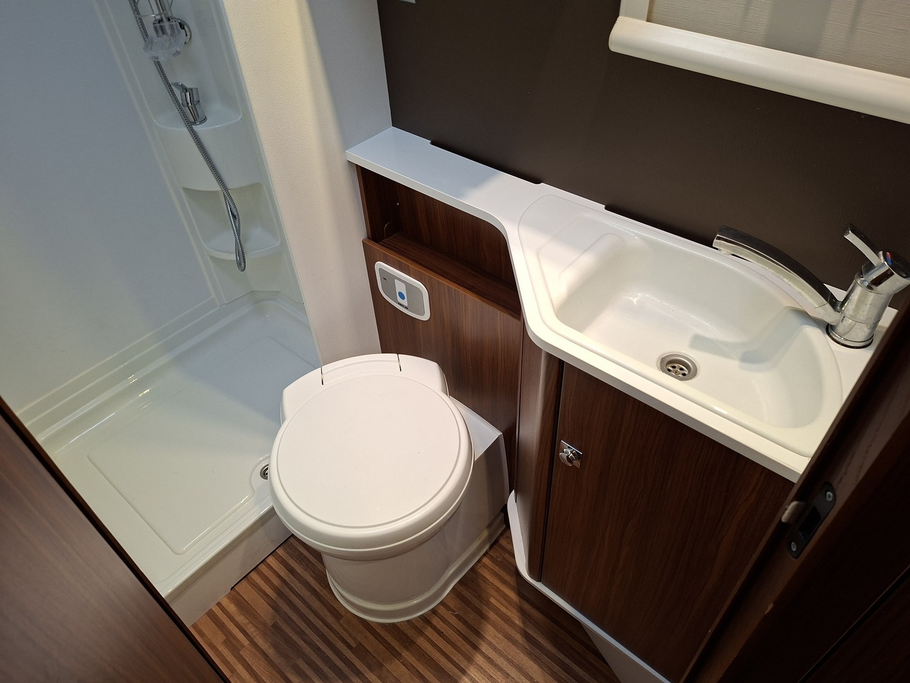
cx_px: 455
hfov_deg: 73.9
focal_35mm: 23
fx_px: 605
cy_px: 342
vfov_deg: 58.9
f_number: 1.8
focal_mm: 5.54
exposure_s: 1/50
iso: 200
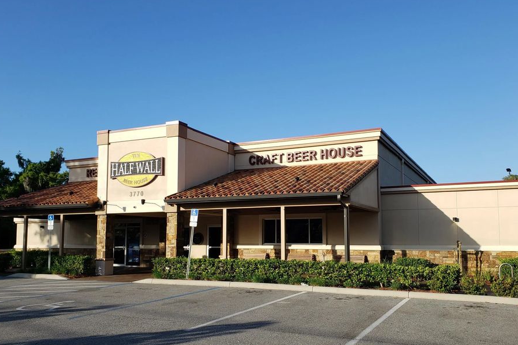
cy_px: 206
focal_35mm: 31
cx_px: 272
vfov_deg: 42.1
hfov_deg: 60.3
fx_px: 446
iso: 50
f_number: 2.4
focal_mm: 4.3
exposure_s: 1/1126
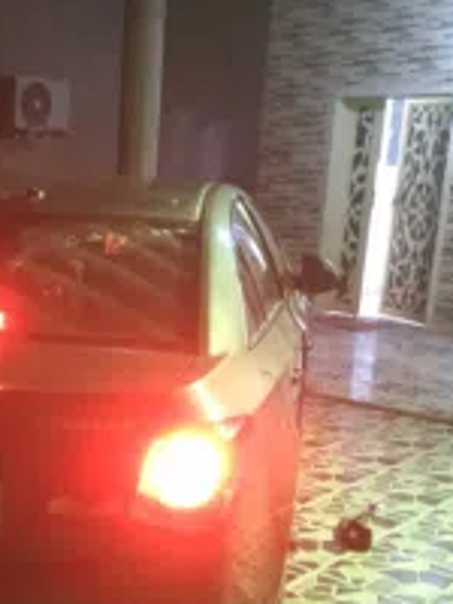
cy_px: 453
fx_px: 977
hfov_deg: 25.3
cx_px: 45
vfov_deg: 33.7
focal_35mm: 56
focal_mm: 3.99
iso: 100
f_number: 1.8
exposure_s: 1/7
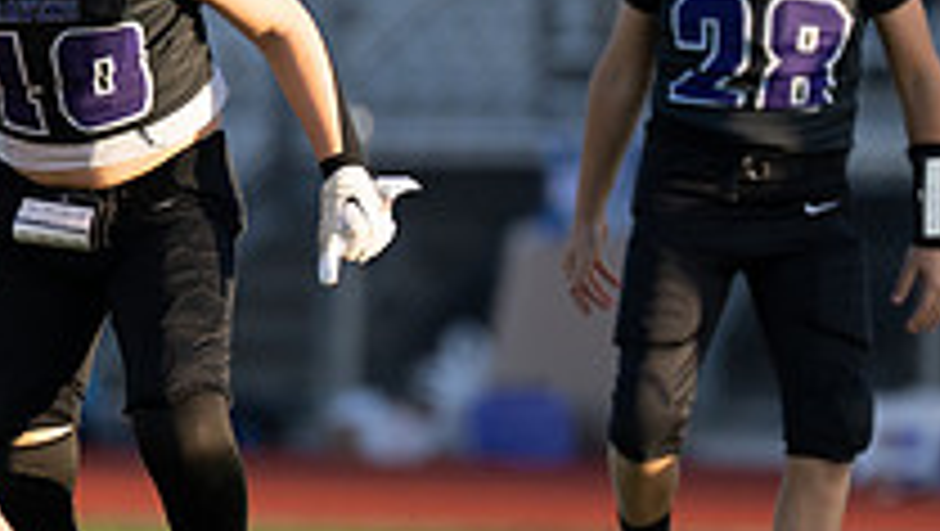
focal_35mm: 1037
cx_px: -75
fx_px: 25870
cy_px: 199
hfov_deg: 2.1
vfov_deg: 1.2
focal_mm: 200
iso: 250
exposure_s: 1/1250
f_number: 2.8
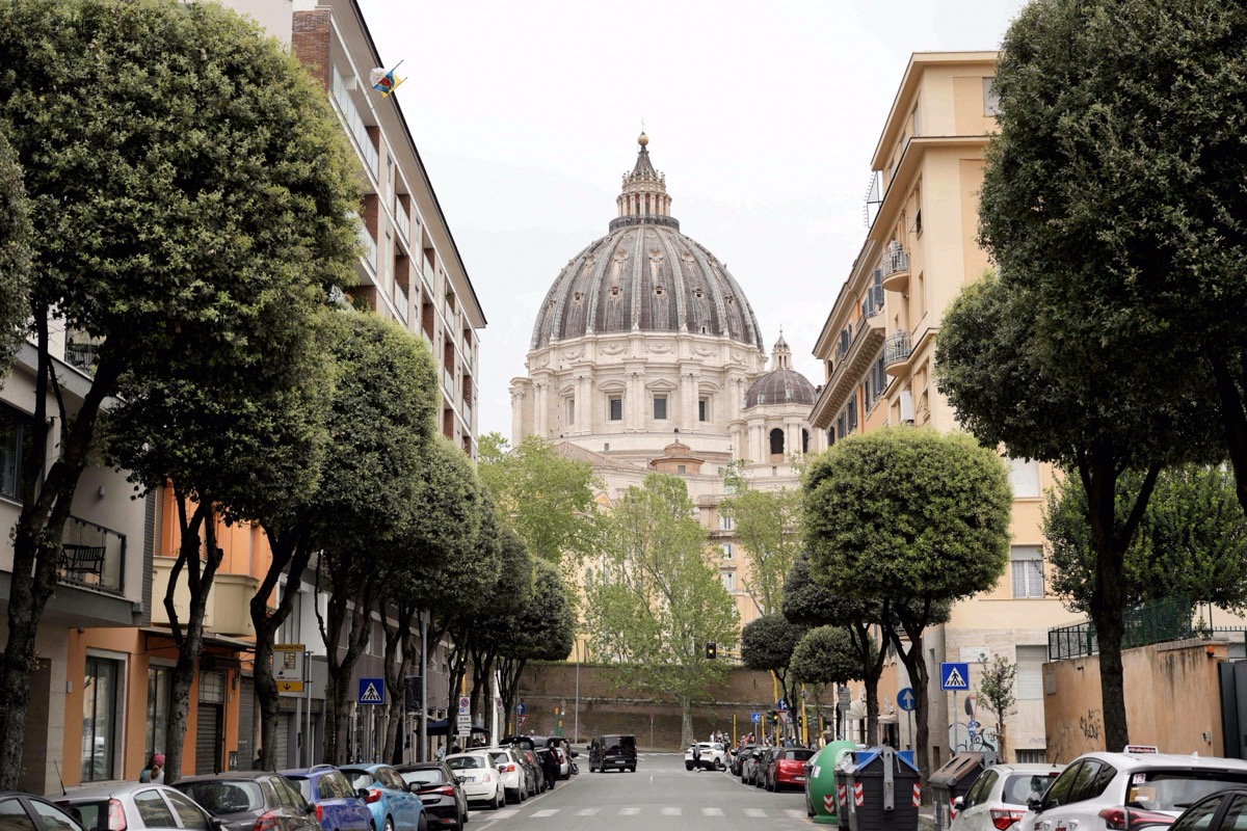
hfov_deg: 41.9
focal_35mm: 47
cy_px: 416
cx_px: 624
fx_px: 1628
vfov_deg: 28.6
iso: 100
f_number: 4
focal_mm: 47
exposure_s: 1/500
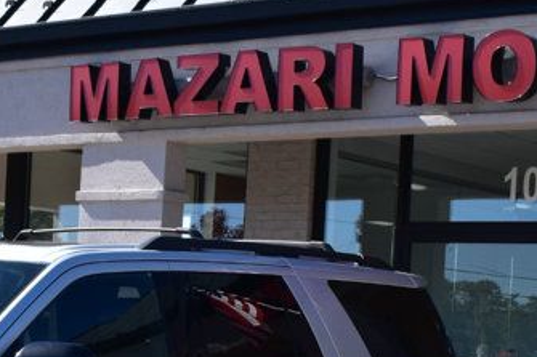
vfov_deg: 12.2
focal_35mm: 110
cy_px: 410
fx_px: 1640
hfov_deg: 18.6
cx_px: 216
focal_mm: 24
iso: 400
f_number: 11
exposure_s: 1/400
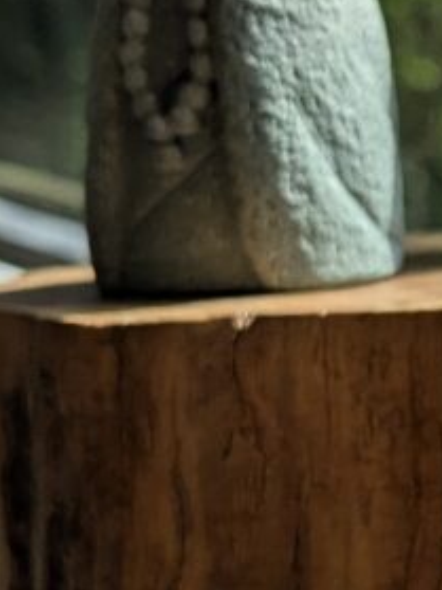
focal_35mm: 99
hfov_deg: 13.7
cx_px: 739
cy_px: 596
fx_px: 1687
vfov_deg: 19.3
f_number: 1.73
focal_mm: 4.38
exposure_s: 1/709
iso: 46
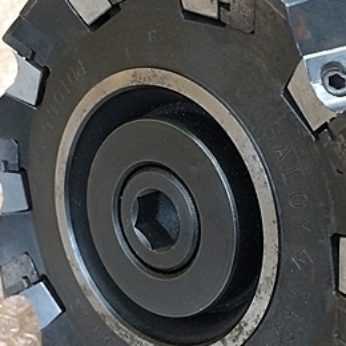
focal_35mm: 63
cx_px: 158
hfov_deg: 27.3
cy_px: 220
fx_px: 712
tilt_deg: -46.8
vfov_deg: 27.2
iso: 100
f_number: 2.2
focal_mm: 4.15
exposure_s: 1/30
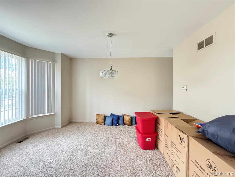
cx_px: 118
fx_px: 95
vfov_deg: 85.7
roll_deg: -0.5
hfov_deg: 102.1
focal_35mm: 14
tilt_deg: -0.5
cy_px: 88
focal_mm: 2.22
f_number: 2.2
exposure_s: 1/60
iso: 500
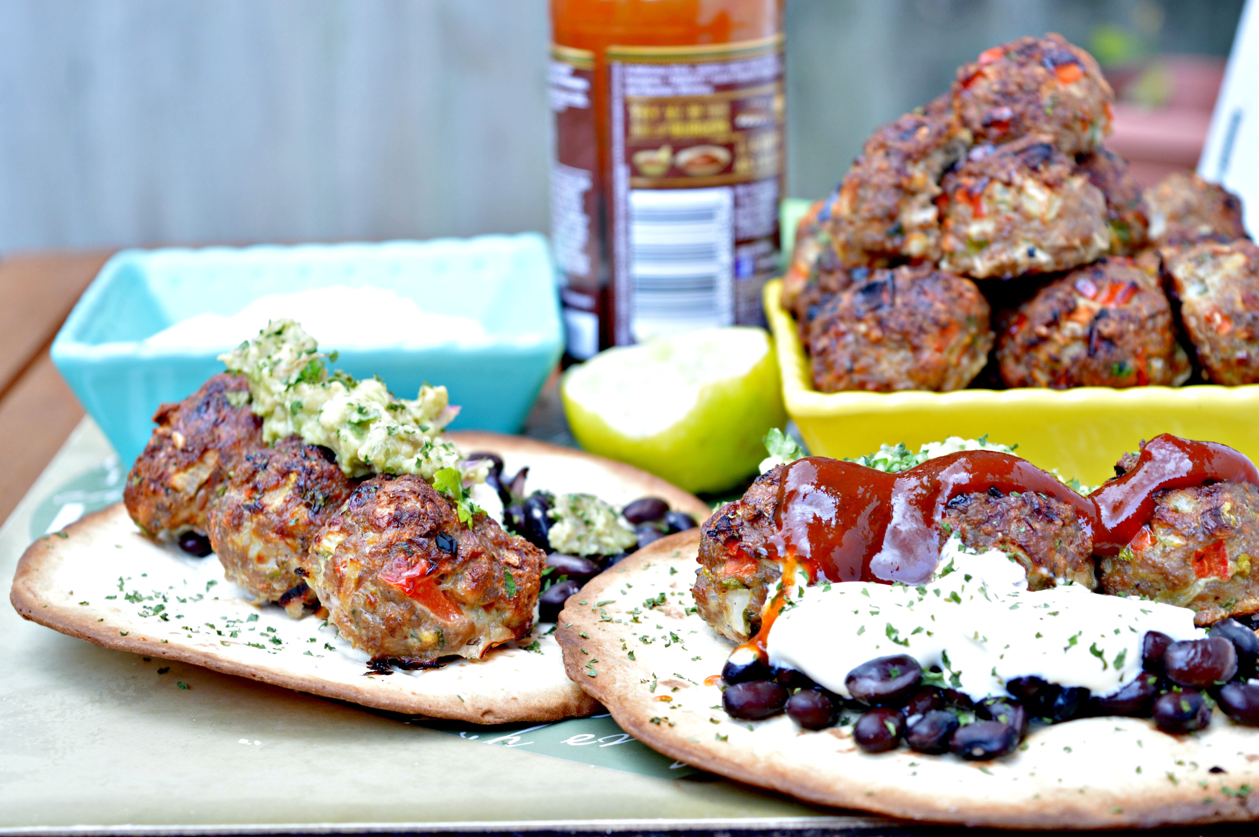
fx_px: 2882
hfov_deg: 24.6
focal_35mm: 82
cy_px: 418
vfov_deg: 16.5
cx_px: 630
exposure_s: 1/20
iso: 400
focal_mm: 55
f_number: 5.6
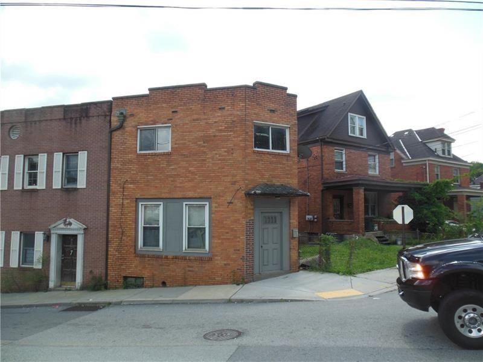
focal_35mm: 25
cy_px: 181
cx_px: 242
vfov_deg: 54.9
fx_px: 349
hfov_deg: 69.4
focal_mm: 4.5
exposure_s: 1/640
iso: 125
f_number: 3.2
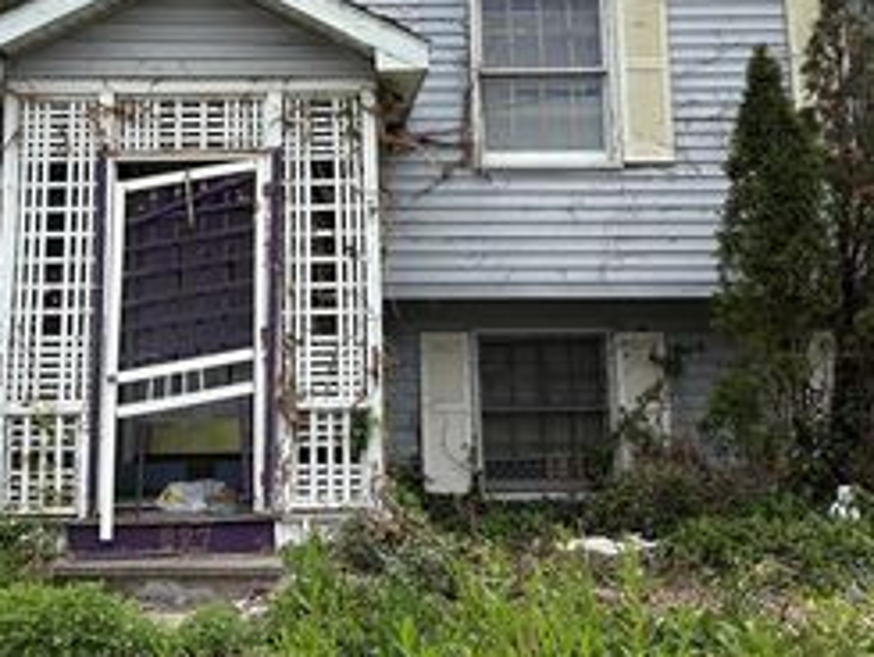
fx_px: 1339
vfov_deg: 26.8
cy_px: 87
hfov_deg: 36.0
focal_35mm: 53
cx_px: 346
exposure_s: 1/4329
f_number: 1.6
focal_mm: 5.96
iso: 50
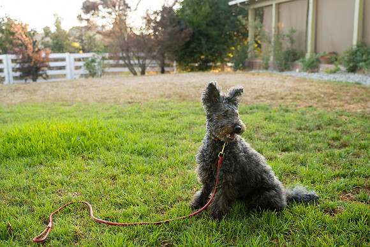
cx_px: 185
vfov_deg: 31.9
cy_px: 124
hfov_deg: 46.4
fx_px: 432
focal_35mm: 42
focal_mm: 42
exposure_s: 1/500
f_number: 4
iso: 800
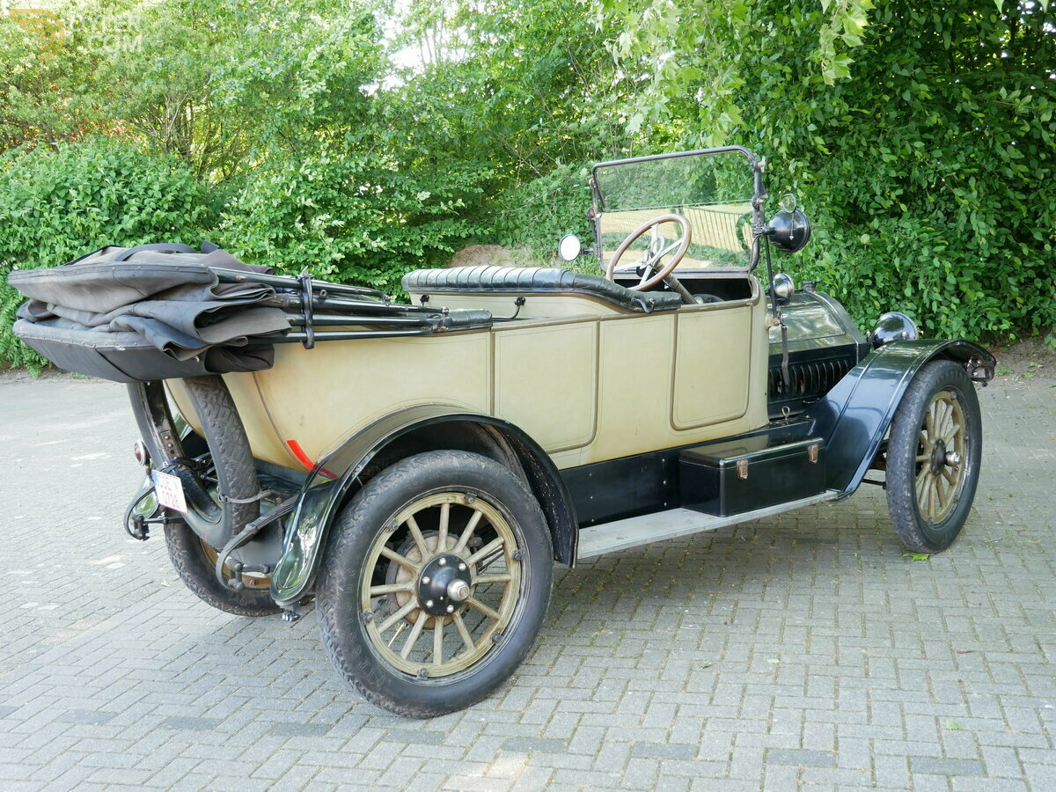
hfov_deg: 51.4
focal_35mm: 36
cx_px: 528
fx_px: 1098
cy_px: 396
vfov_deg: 39.7
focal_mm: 18
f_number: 3.9
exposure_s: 1/60
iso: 400
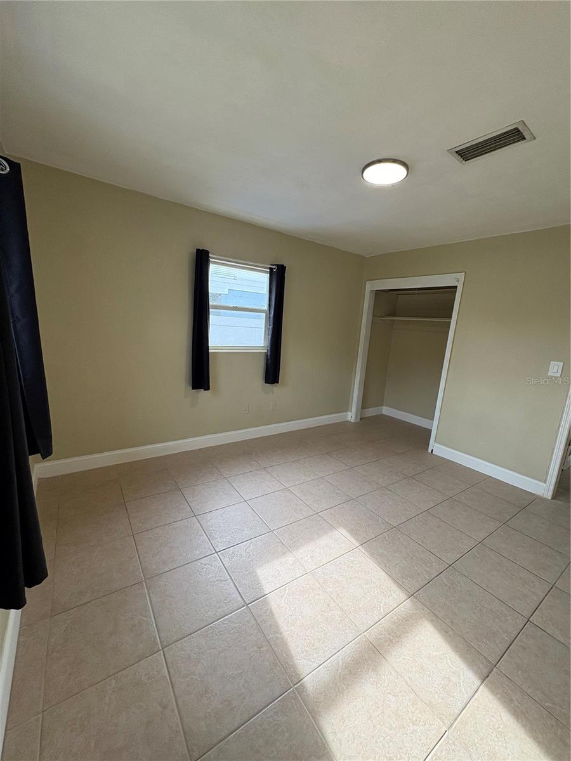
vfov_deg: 102.1
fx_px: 308
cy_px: 380
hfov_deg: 85.7
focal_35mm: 14
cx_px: 286
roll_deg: -4.0
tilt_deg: -10.0
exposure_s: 1/135
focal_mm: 2.22
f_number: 2.2
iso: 80
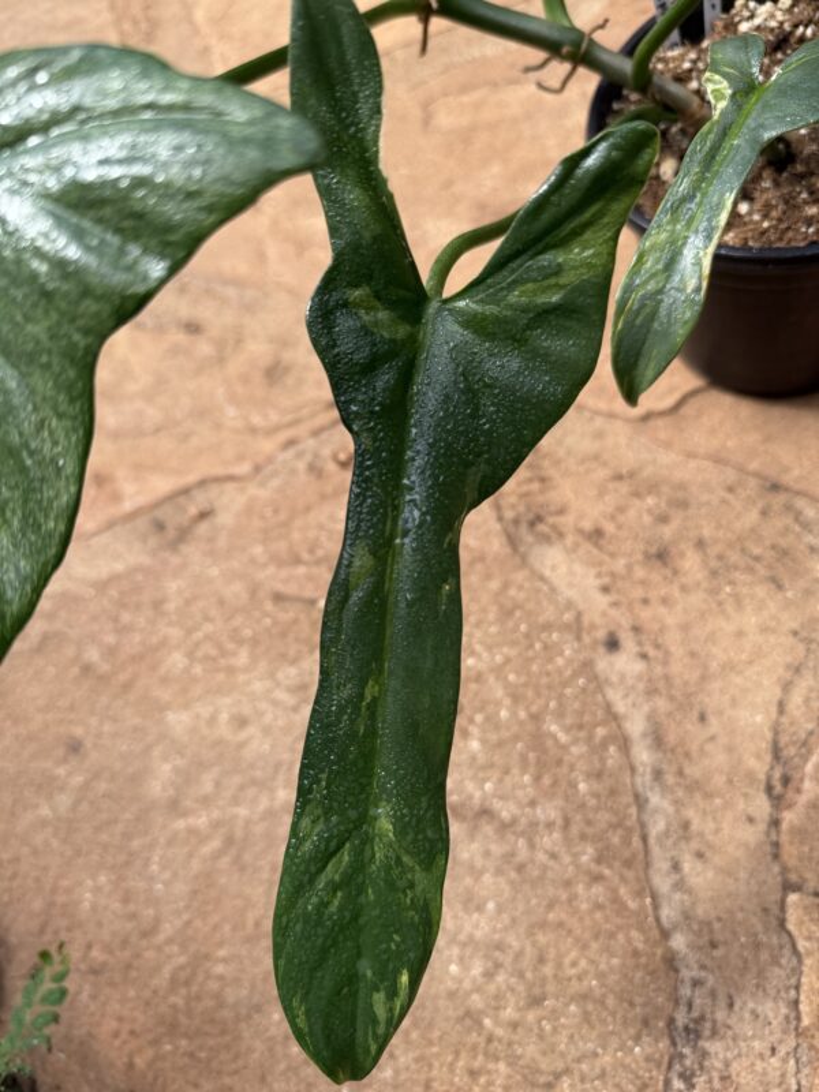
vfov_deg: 71.6
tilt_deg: -65.8
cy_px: 546
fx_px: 757
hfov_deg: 56.8
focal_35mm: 24
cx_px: 410
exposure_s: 1/695
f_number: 1.78
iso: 80
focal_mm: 6.76
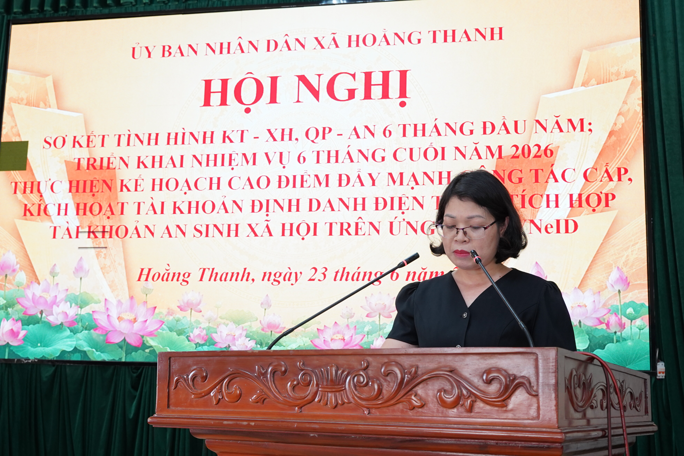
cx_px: 342
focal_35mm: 47
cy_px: 228
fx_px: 893
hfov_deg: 41.9
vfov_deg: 28.6
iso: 1000
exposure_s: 1/50
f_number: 5.6
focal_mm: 31.7
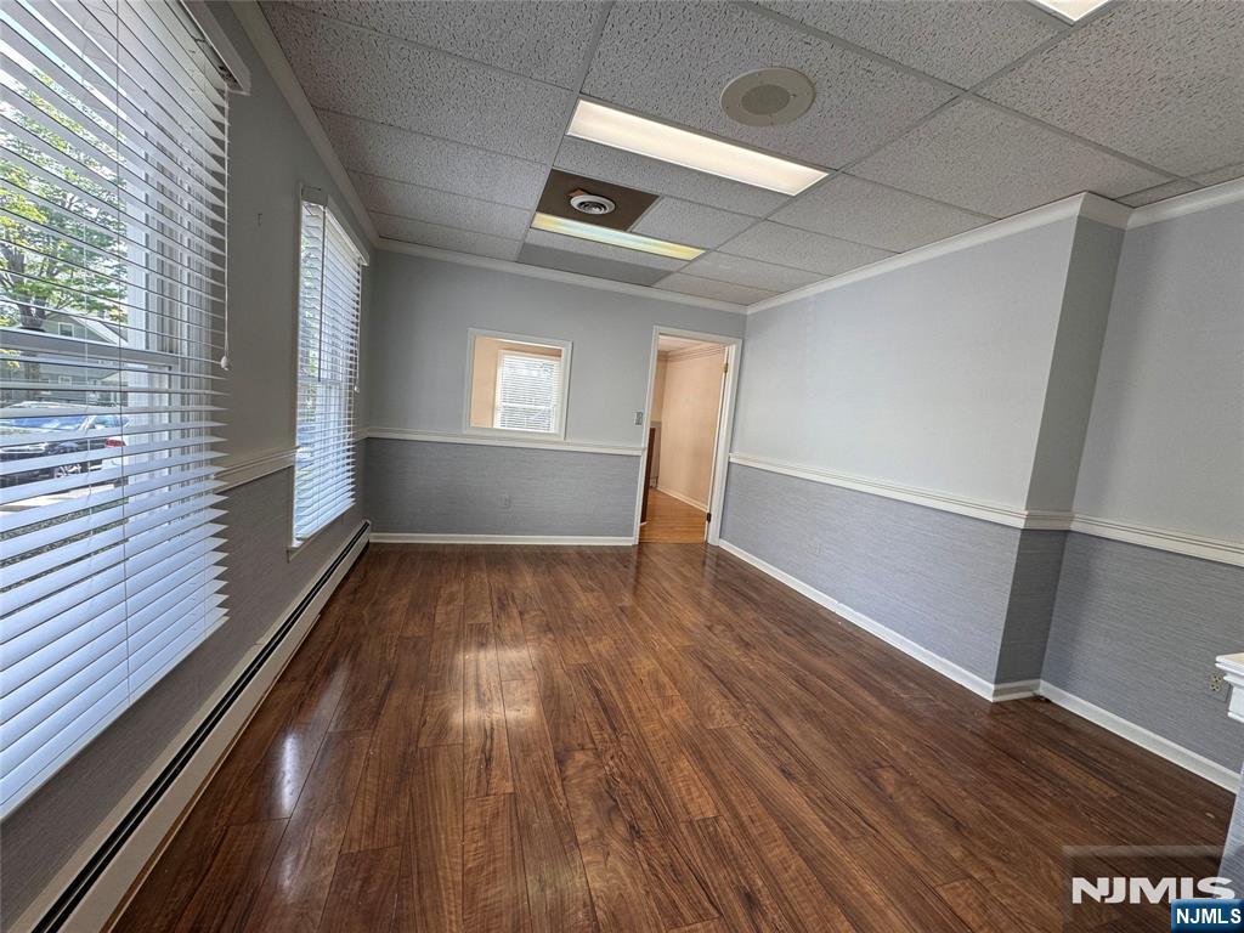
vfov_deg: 85.7
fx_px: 503
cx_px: 622
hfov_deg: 102.1
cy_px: 466
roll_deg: -4.8
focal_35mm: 14
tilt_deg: -7.4
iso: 64
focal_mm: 2.22
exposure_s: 1/120
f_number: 2.2
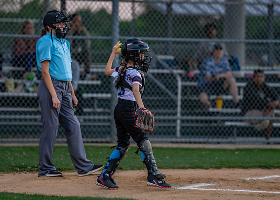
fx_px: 2187
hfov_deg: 7.3
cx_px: 135
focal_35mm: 275
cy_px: 97
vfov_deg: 5.2
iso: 2000
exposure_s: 1/1250
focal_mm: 200
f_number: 2.8
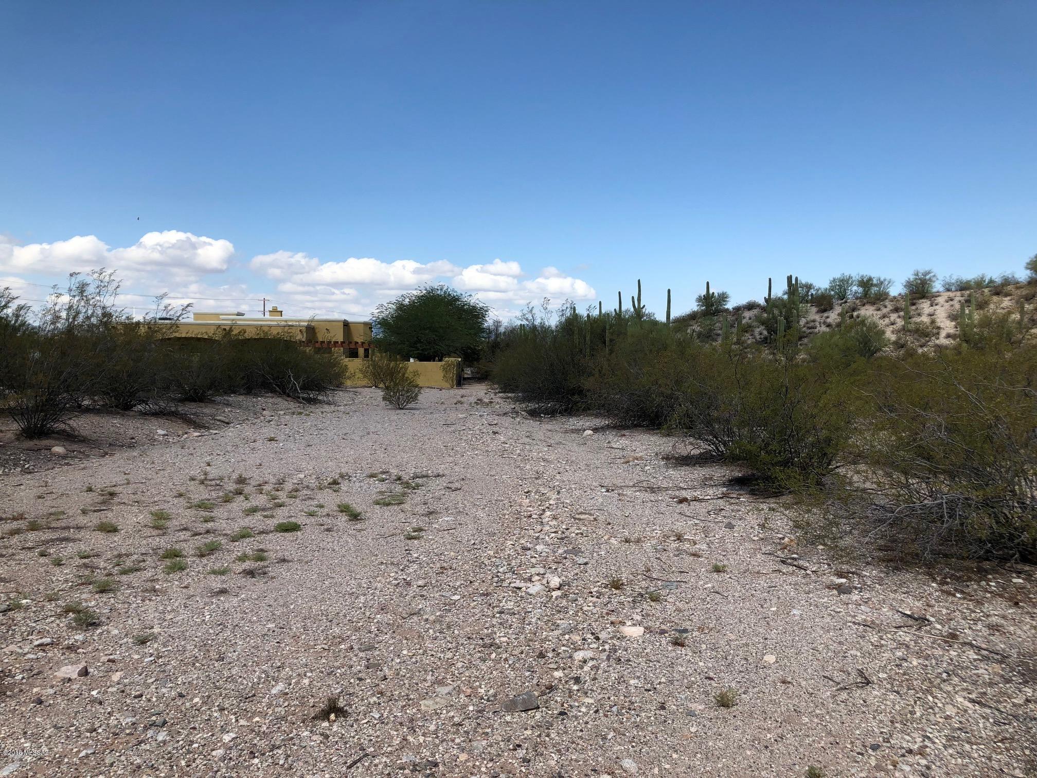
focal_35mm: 28
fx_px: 839
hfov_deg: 63.4
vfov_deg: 49.7
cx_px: 518
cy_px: 389
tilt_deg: -4.6
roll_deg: -0.9
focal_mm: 3.99
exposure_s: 1/2183
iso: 20
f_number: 1.8
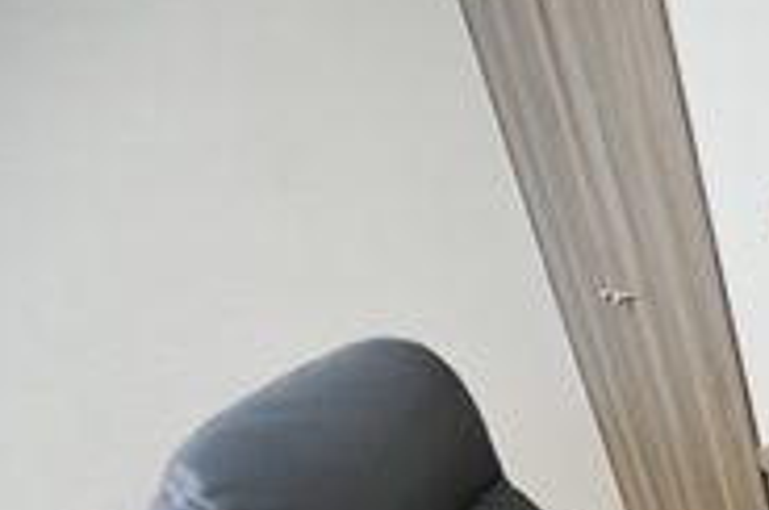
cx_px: 978
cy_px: 633
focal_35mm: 36
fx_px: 768
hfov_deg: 36.6
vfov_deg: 30.4
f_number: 2.8
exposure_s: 1/15
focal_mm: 14
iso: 200
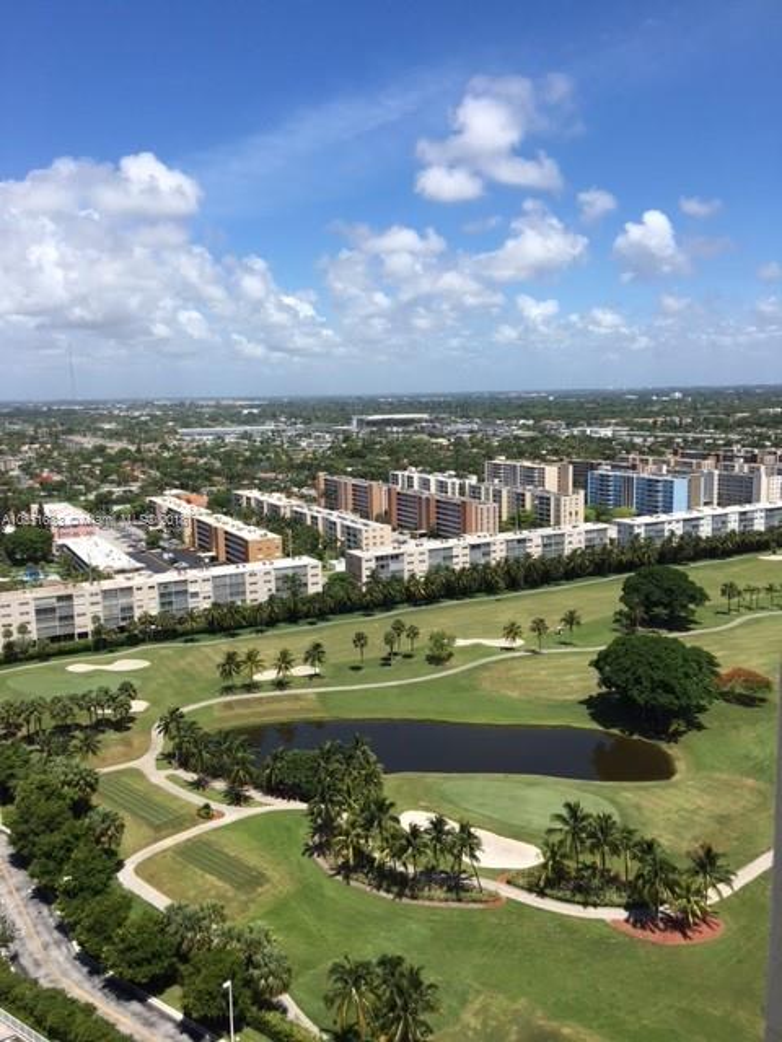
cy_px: 521
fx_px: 874
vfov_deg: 61.7
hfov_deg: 48.2
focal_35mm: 29
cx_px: 391
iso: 25
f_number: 2.2
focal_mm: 4.15
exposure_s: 1/1832
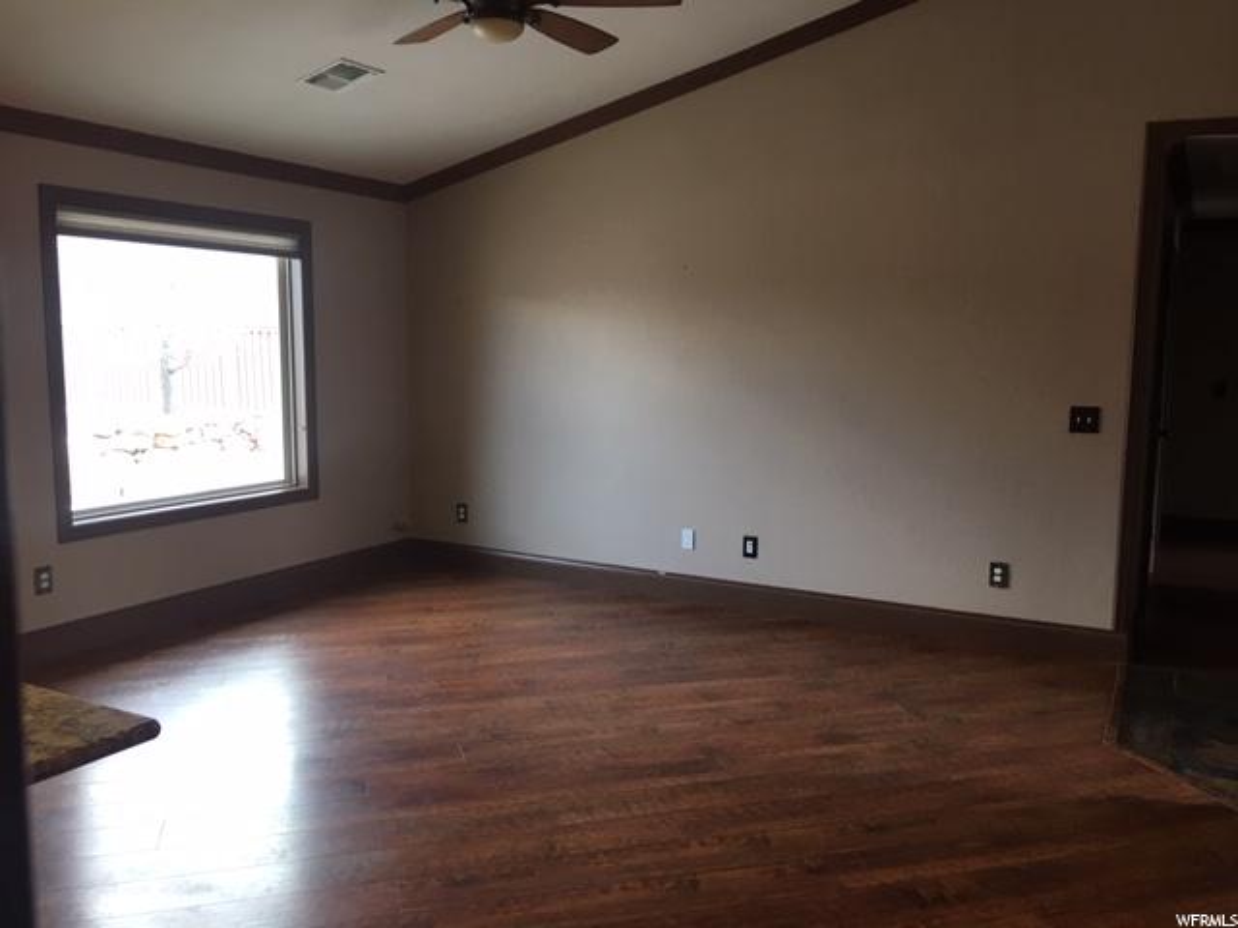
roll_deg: -0.8
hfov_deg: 61.7
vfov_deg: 48.2
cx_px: 619
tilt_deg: -6.0
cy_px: 464
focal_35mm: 29
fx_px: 1037
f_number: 2.2
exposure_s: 1/30
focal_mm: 4.15
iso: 32
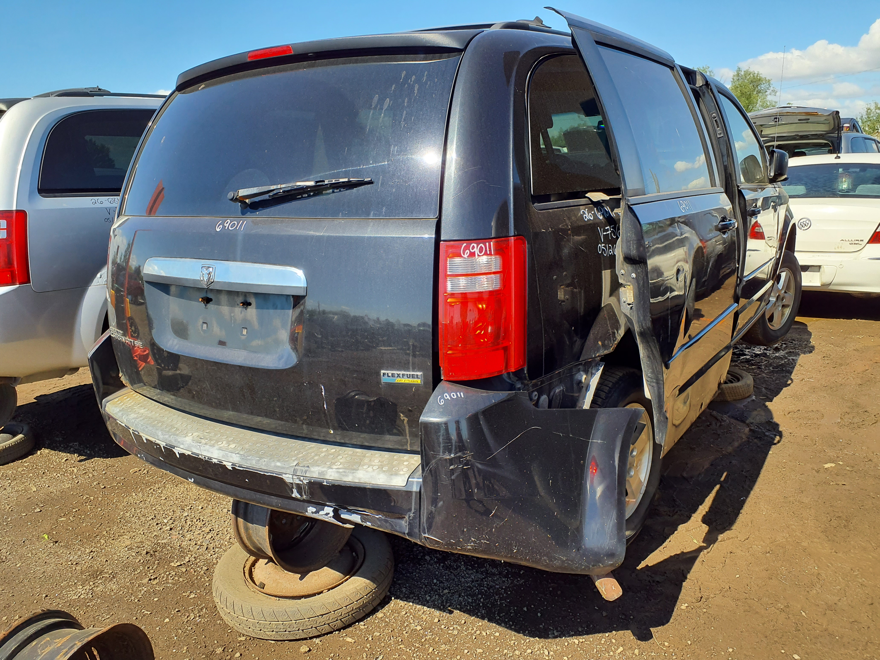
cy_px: 330
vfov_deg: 51.4
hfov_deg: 65.3
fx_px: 686
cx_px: 440
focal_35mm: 27
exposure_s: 1/922
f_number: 1.9
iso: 40
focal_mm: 3.58
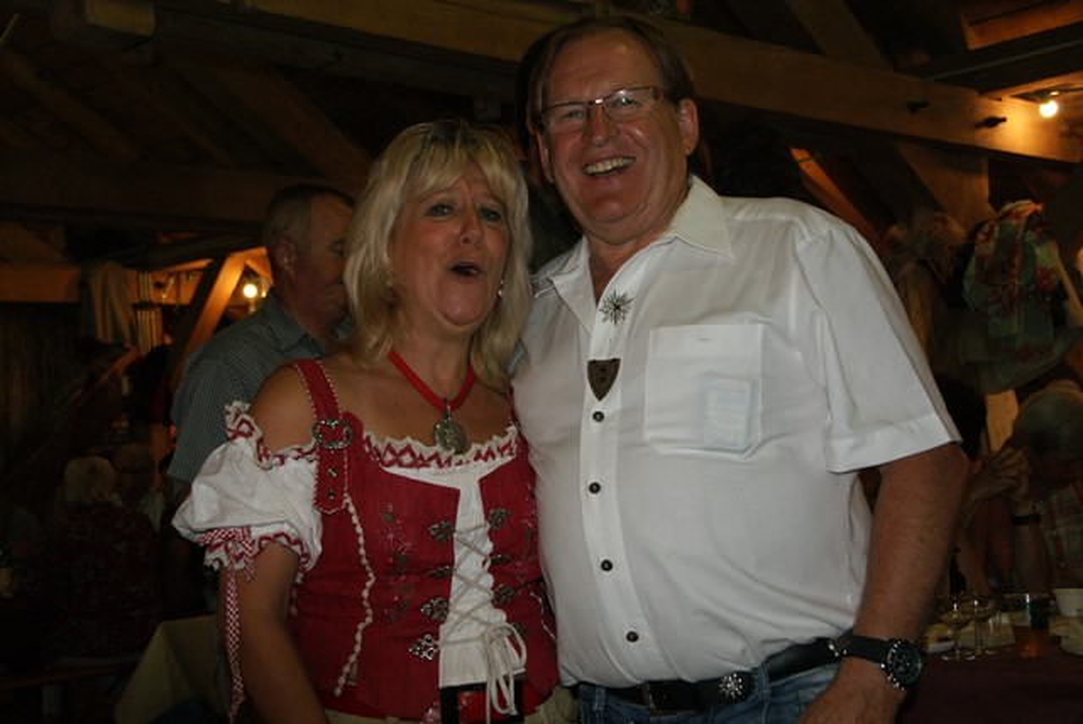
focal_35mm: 45
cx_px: 542
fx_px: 1355
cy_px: 362
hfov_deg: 43.6
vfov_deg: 29.9
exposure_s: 1/60
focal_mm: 30
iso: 400
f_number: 5.6
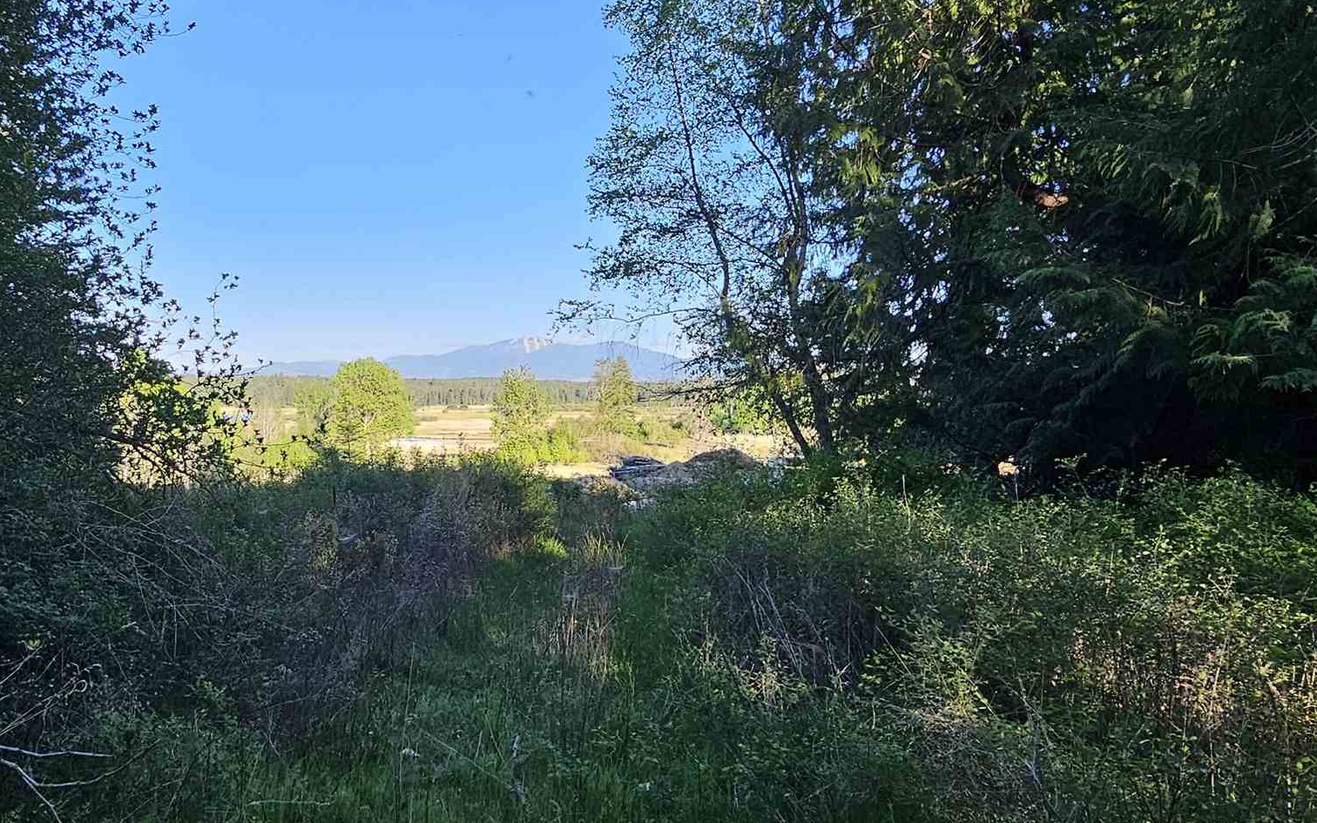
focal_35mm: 28
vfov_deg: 44.4
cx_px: 420
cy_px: 353
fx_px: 1005
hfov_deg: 64.4
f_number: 2.2
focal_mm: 2.2
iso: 50
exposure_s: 1/399
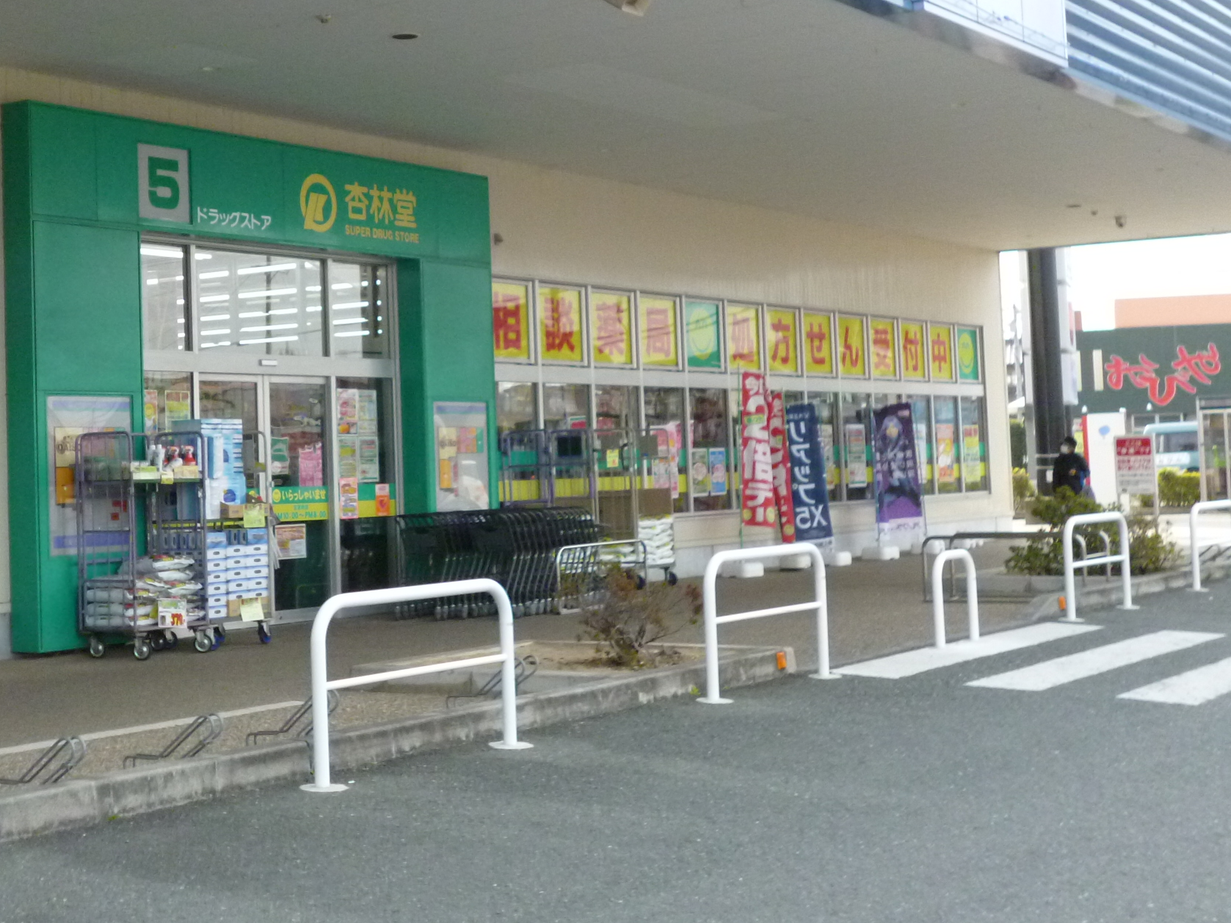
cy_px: 315
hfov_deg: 32.9
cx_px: 394
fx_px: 2063
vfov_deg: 25.1
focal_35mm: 58
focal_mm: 6.8
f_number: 3.2
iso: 400
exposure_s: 1/1000
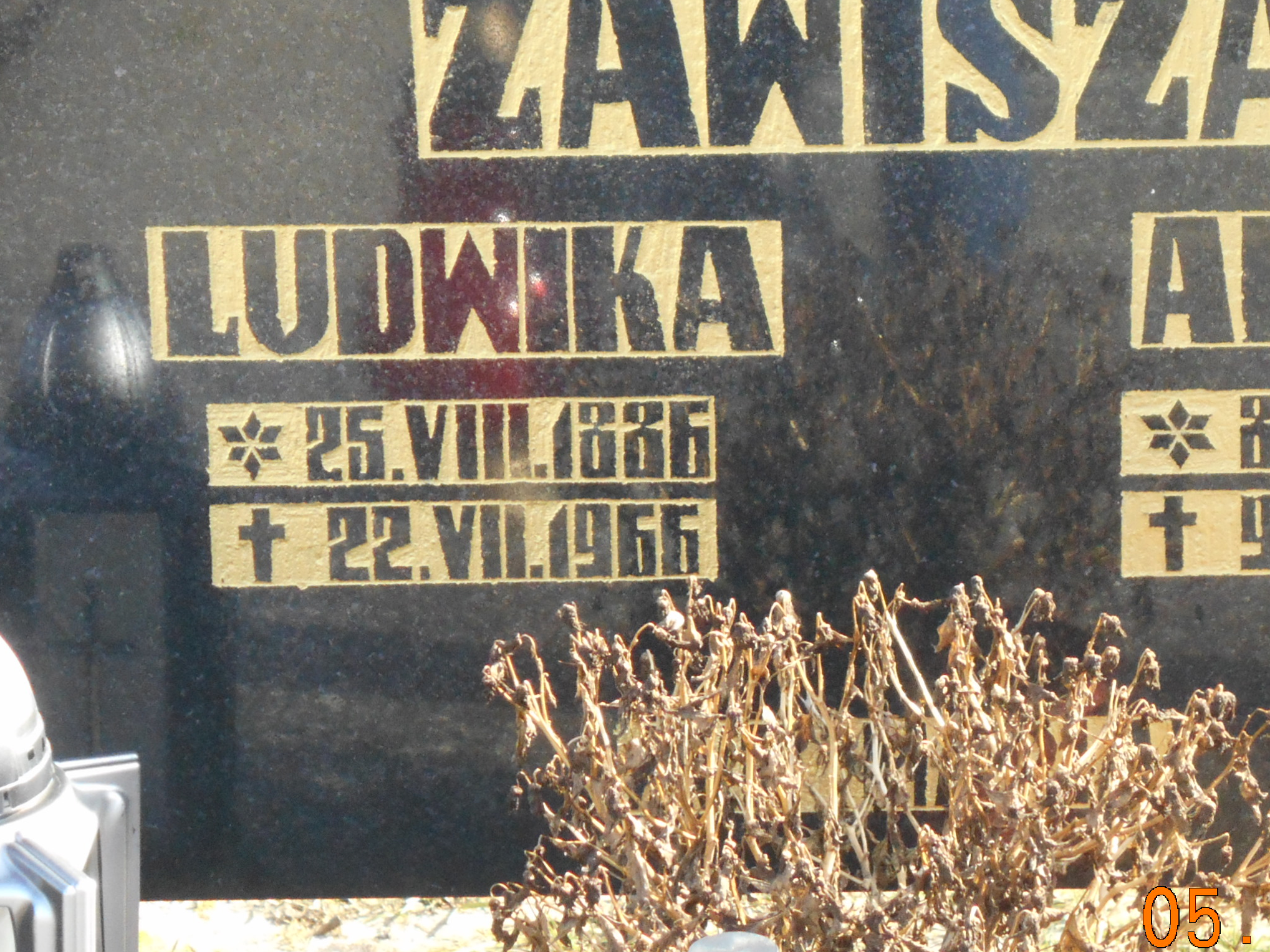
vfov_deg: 9.6
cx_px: 772
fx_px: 5650
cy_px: 240
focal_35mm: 154
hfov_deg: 12.8
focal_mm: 15.4
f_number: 6.3
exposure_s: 1/125
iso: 320
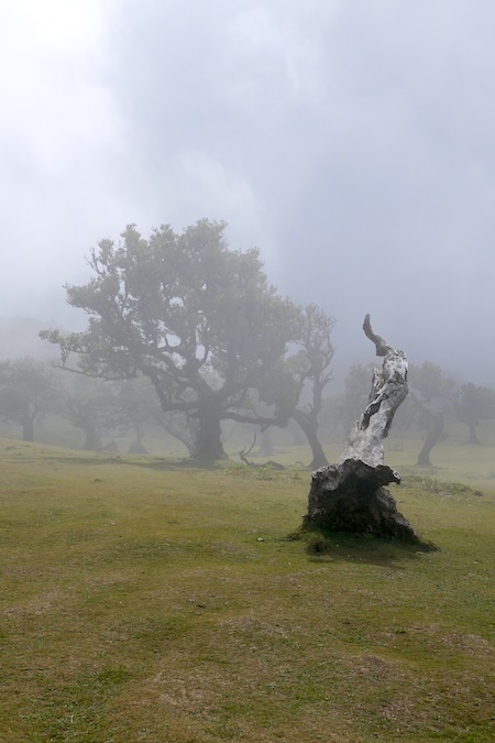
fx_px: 825
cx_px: 248
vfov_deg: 48.5
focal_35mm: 40
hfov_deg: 33.4
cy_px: 372
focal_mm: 14.1
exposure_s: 1/3200
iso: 125
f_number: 4
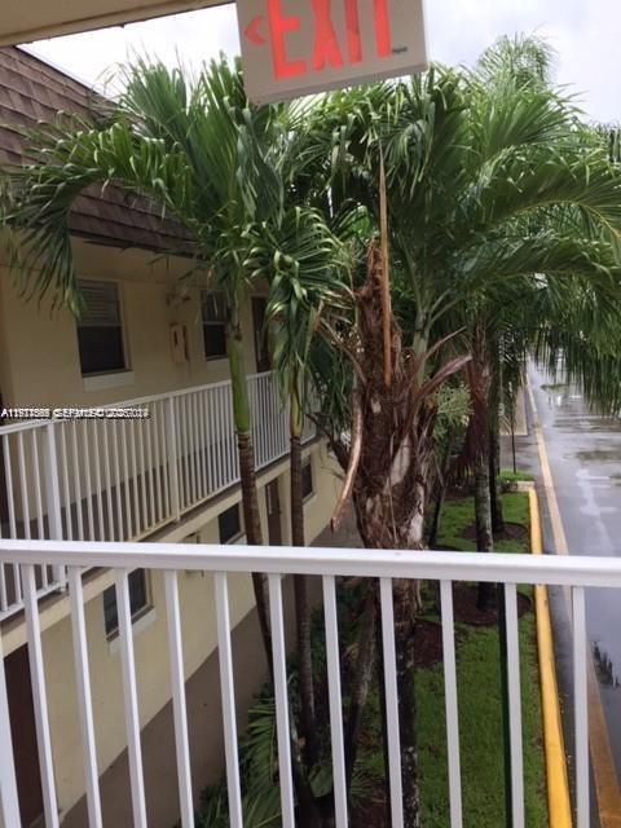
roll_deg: +3.3
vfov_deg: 61.7
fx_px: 694
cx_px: 310
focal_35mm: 29
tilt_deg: -6.2
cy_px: 414
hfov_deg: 48.2
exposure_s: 1/120
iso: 40
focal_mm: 4.15
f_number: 2.2
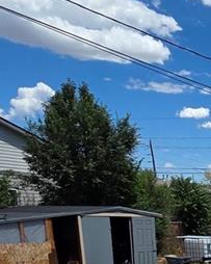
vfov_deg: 27.9
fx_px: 469
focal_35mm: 60
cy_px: 310
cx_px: 418
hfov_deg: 17.9
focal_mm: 2.2
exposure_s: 1/3151
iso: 50
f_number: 2.2
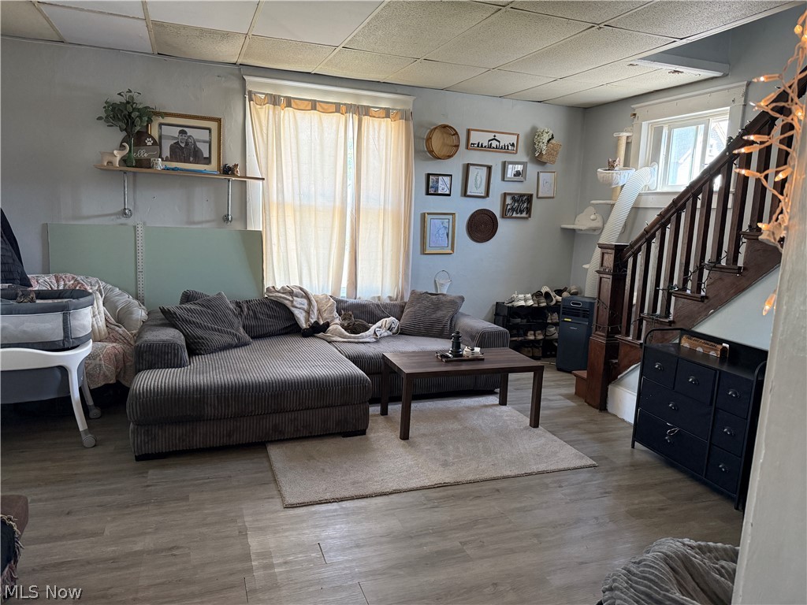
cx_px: 404
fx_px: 560
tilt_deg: -8.6
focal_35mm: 24
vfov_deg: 56.8
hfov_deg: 71.6
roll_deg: -2.4
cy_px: 302
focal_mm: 6.76
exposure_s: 1/120
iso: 400
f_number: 1.78
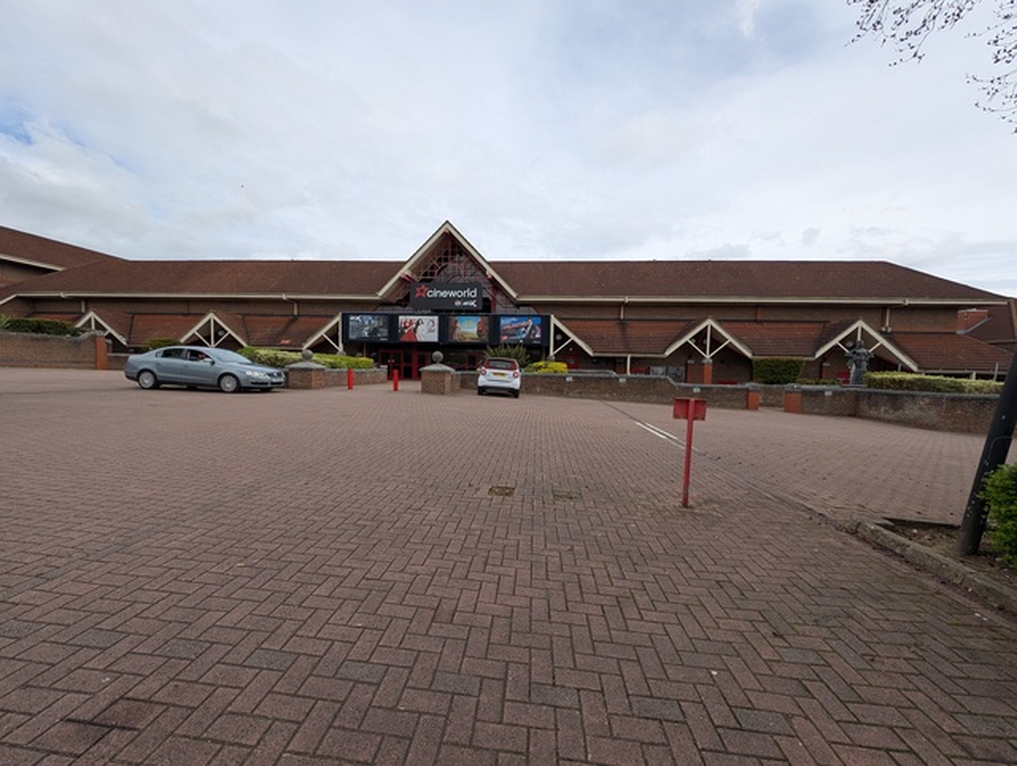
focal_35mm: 12
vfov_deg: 94.6
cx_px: 508
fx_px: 353
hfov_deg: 110.5
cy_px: 383
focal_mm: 2.23
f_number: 1.95
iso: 43
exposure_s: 1/2058
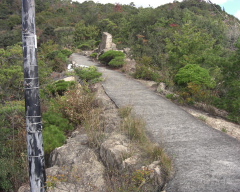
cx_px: 114
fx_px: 284
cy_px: 97
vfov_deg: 37.3
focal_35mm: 40
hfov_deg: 45.8
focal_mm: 7.9
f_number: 4
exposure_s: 1/250
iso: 80
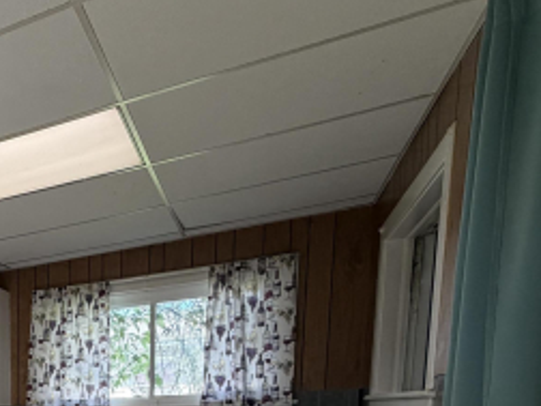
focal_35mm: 37
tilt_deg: -8.9
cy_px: 503
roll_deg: +1.7
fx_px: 578
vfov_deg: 31.5
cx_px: -70
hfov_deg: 39.7
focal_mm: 2.22
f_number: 2.2
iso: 160
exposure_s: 1/120
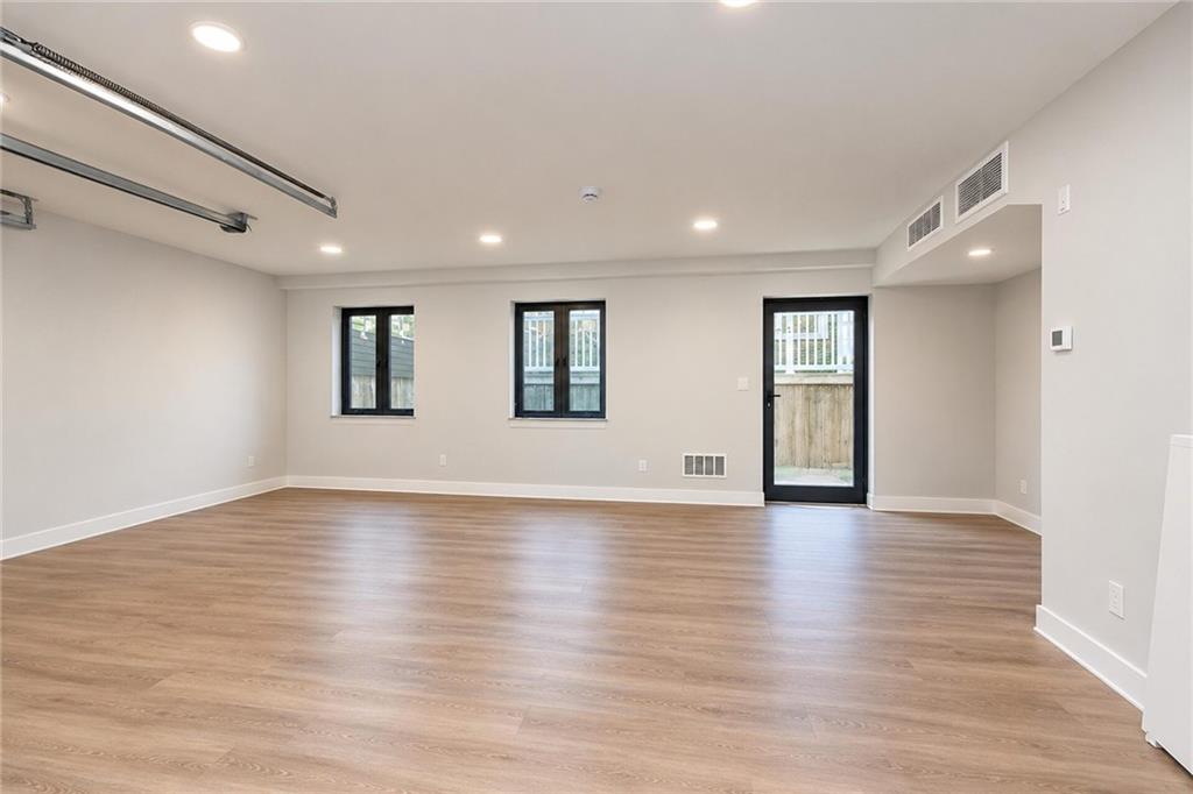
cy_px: 397
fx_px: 497
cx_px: 596
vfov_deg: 77.3
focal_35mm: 15
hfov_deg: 100.4
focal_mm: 10
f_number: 8
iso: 1600
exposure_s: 1/60
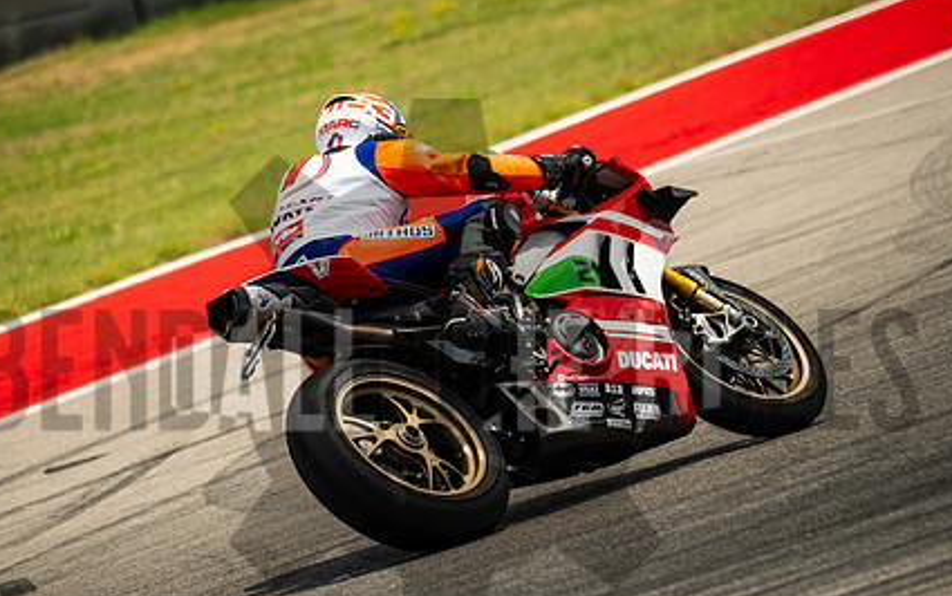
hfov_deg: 3.5
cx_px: 446
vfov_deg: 2.2
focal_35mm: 606
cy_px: 373
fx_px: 15729
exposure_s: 1/1600
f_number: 5.2
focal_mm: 290.6
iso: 500
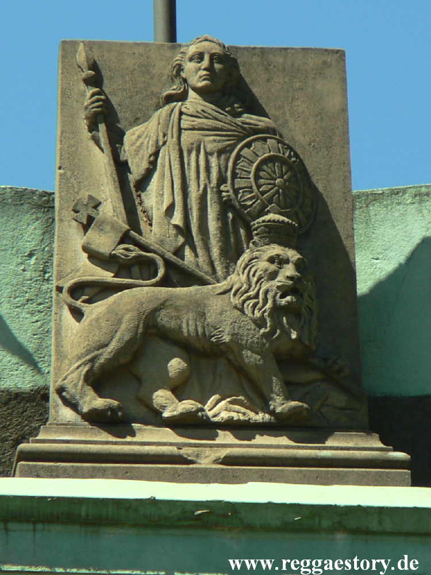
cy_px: 288
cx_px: 216
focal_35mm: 420
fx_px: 6972
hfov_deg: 3.5
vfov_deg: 4.7
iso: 64
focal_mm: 72
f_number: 4
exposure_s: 1/320
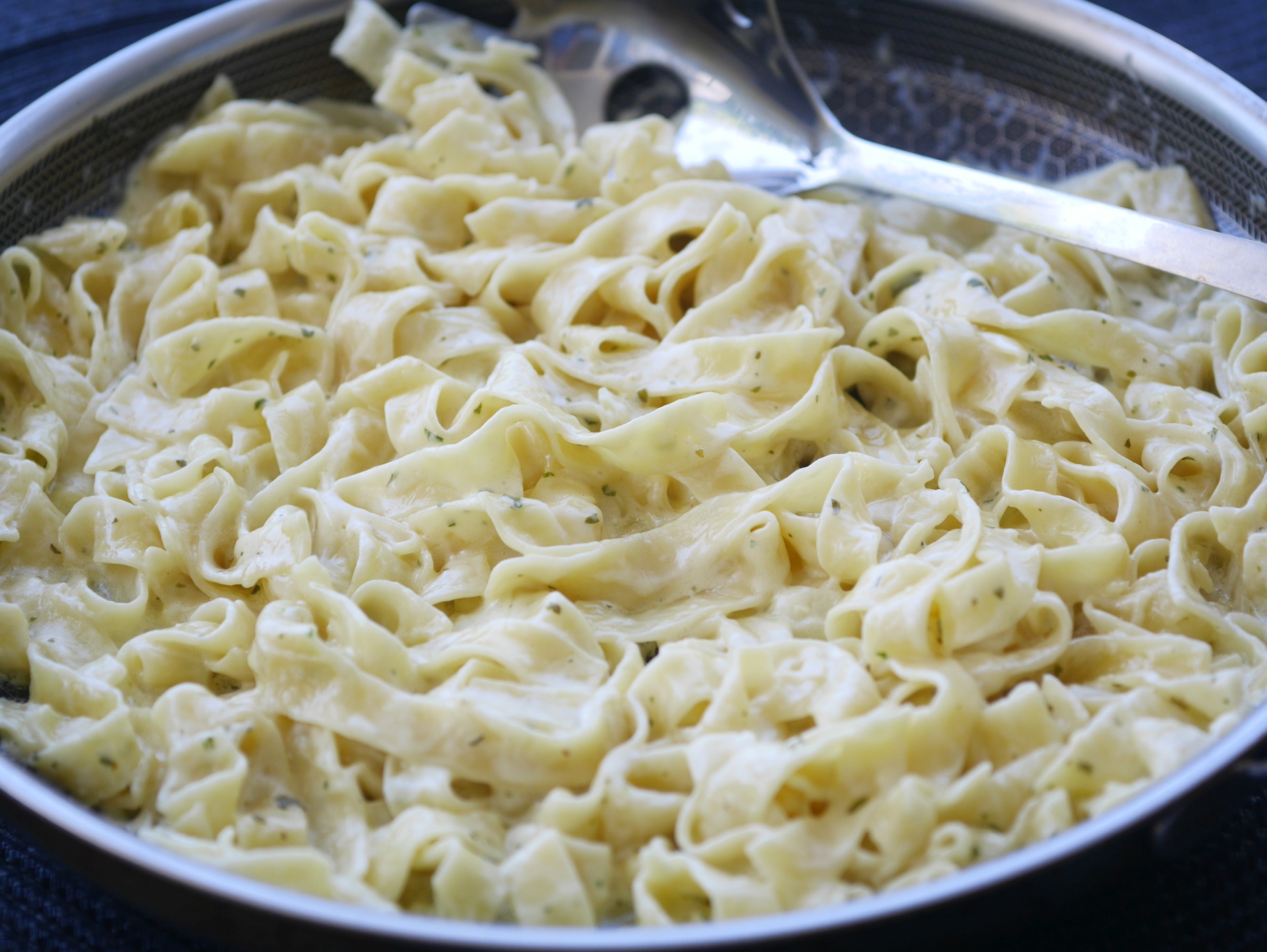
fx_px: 4394
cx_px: 634
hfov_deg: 16.4
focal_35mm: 120
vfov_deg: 12.4
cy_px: 476
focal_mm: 60
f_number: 2.8
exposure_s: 1/400
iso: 200
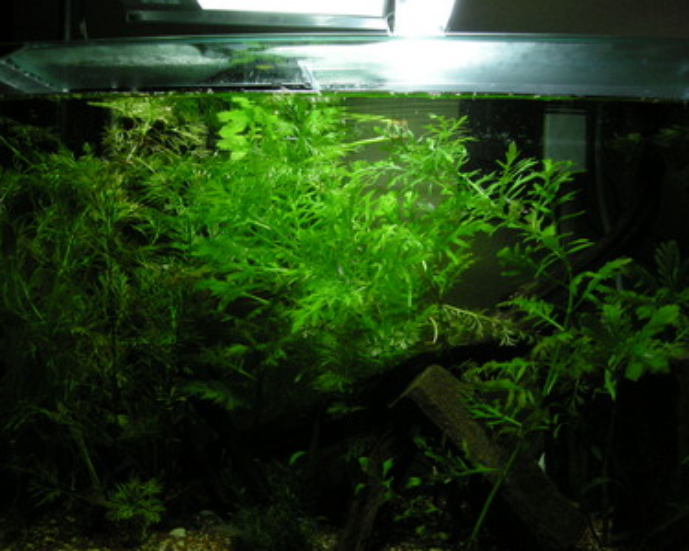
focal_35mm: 41
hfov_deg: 44.8
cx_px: 356
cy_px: 309
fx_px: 836
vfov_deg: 36.4
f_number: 2.8
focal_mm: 5.7
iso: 247
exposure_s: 1/66.8
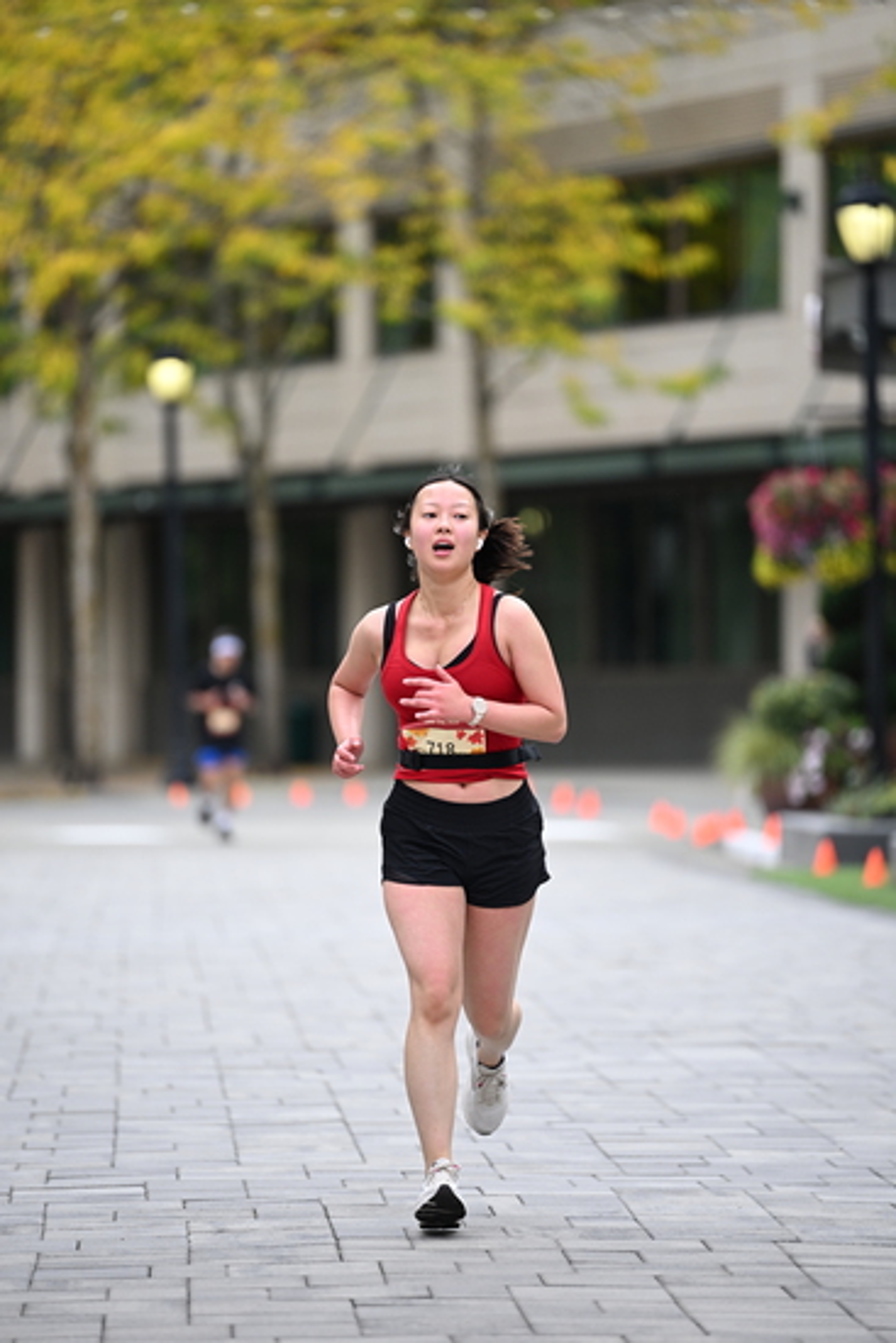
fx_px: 7461
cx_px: 448
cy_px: 672
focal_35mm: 200
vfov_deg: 10.3
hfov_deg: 6.9
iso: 640
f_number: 2.8
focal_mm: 200
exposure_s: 1/2500
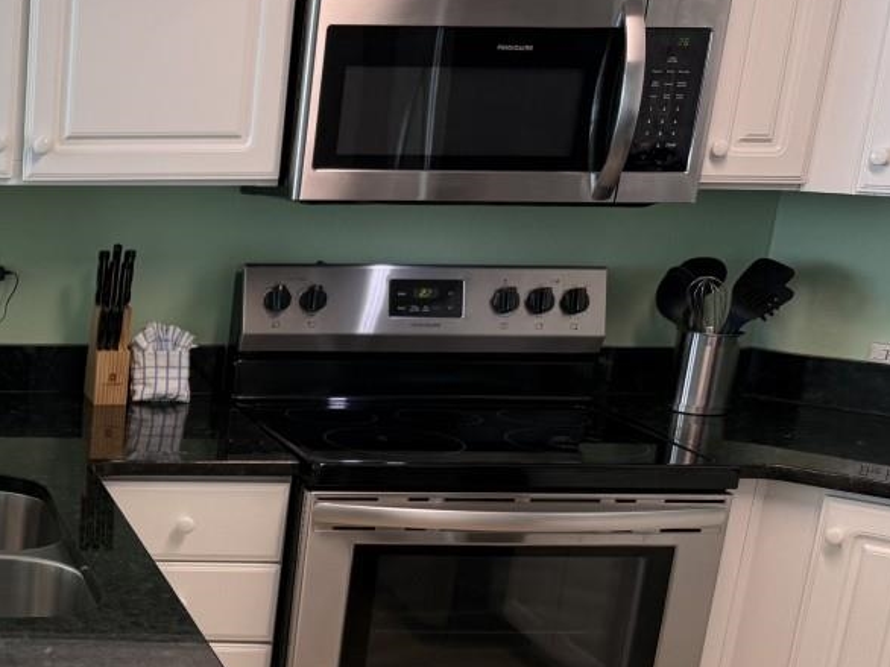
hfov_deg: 28.5
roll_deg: -1.0
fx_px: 1516
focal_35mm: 59
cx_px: -172
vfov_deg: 24.2
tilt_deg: -18.8
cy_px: 579
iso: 125
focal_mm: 6.76
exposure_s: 1/301
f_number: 1.78
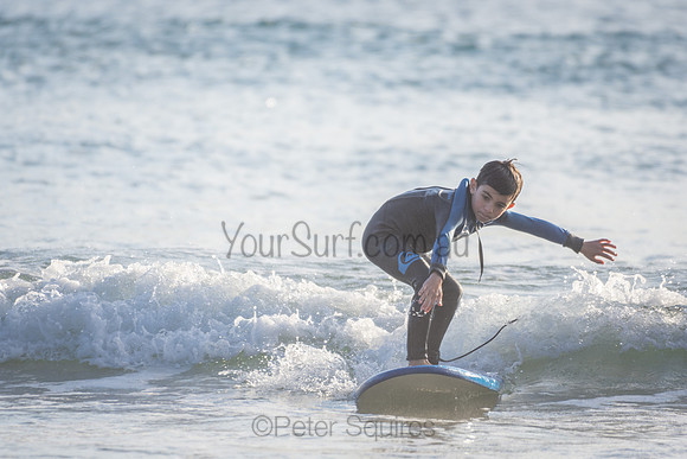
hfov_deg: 2.7
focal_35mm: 750
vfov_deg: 1.8
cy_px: 230
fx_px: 14315
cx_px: 344
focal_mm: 500
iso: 125
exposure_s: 1/500
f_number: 5.6
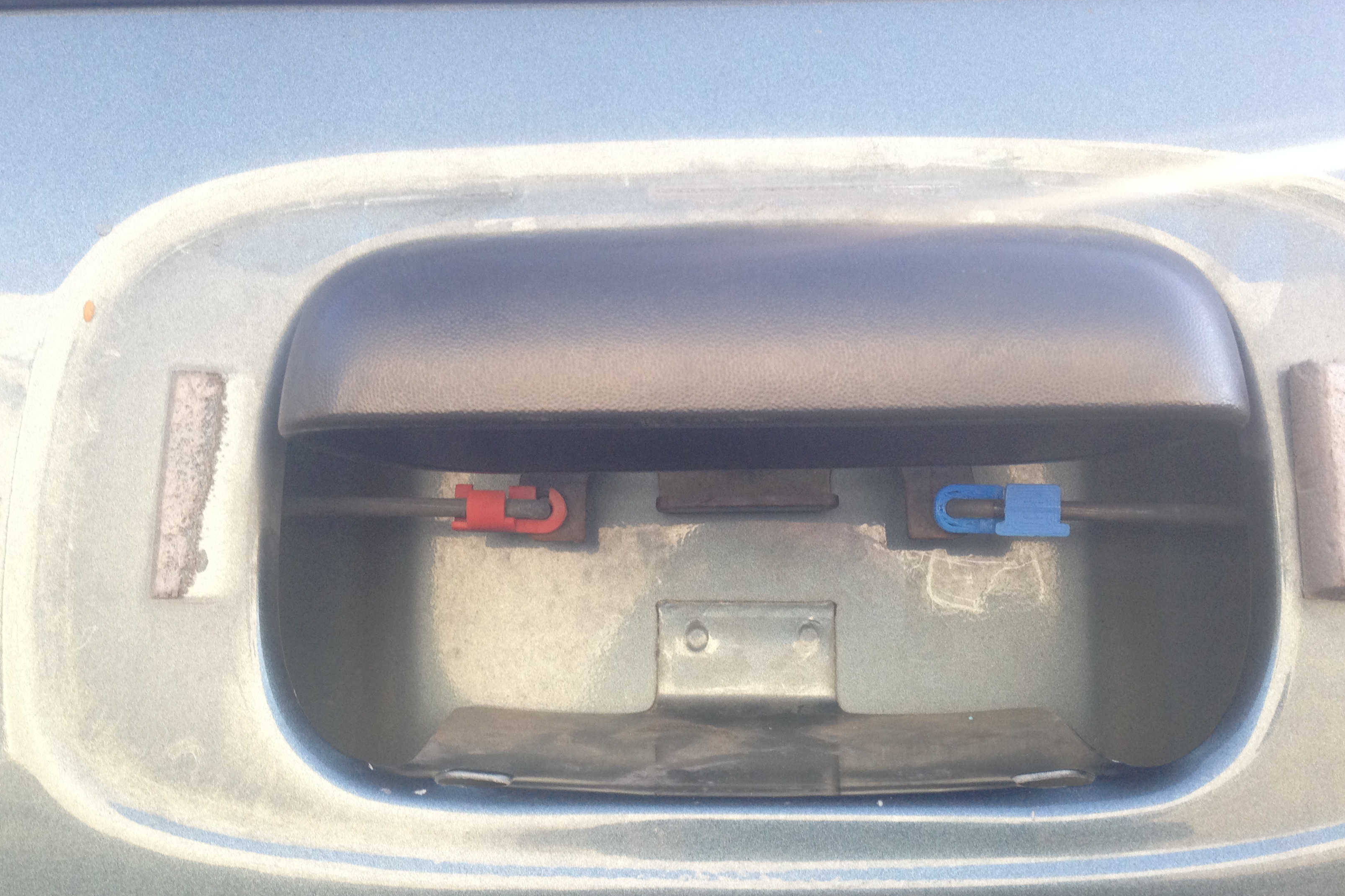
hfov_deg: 54.4
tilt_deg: +5.9
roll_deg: +0.2
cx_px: 678
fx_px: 1308
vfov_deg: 37.8
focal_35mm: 35
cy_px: 511
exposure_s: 1/120
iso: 80
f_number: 2.4
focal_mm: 4.12
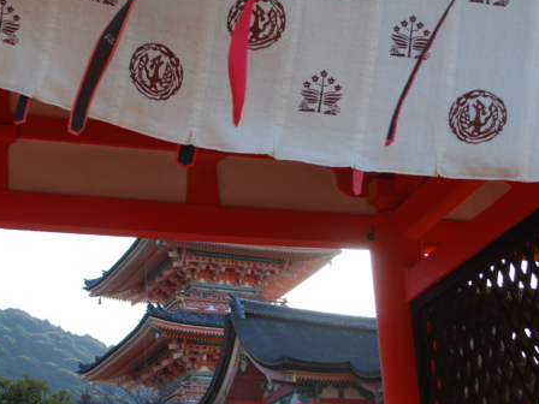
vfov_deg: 19.7
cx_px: 254
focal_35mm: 75
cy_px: 218
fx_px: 1166
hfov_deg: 26.0
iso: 100
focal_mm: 29
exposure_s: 1/160
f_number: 5
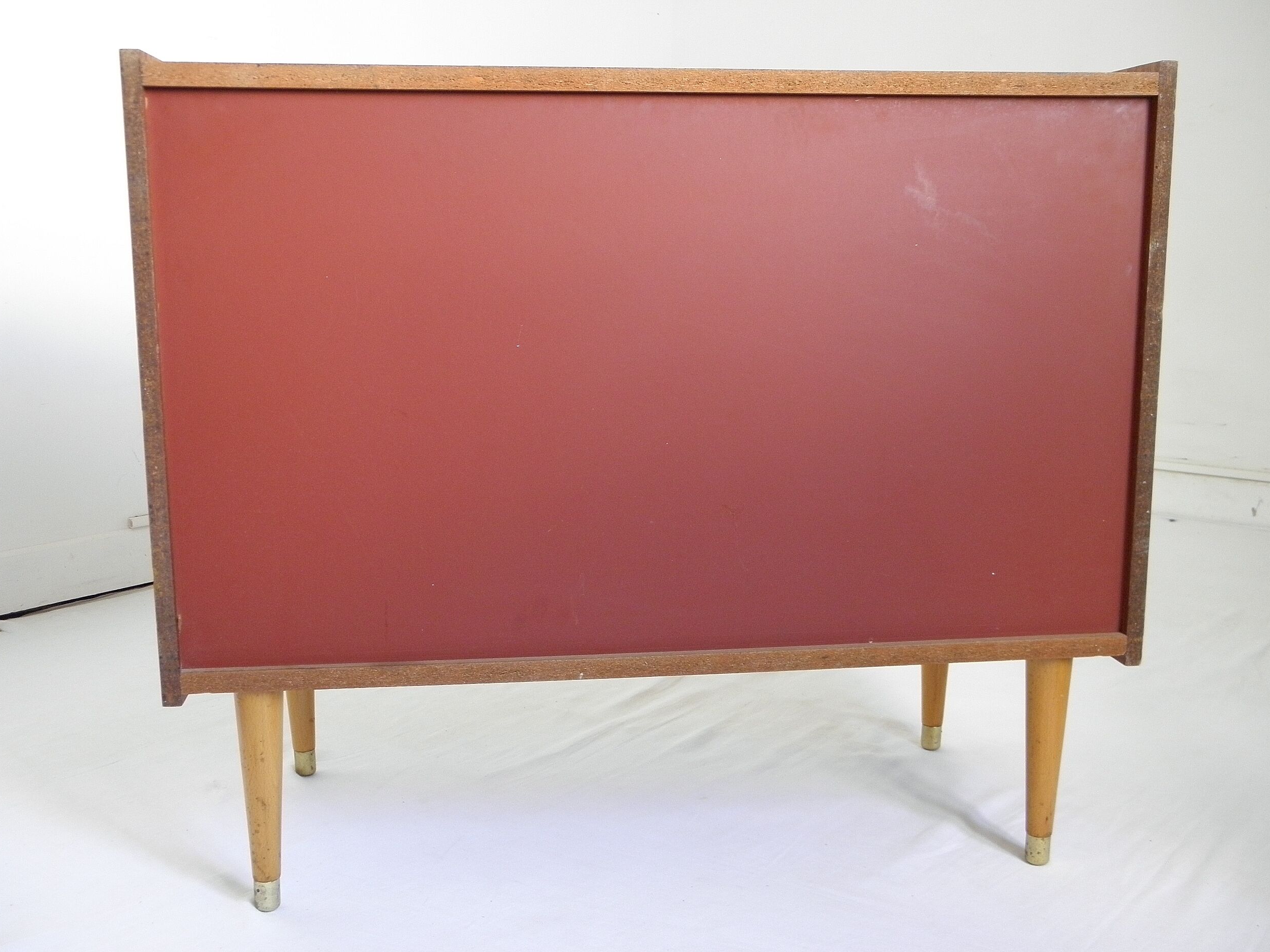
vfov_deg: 38.7
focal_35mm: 37
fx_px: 1357
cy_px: 472
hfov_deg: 50.1
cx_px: 638
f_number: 3.7
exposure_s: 1/10
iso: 200
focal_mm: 6.4
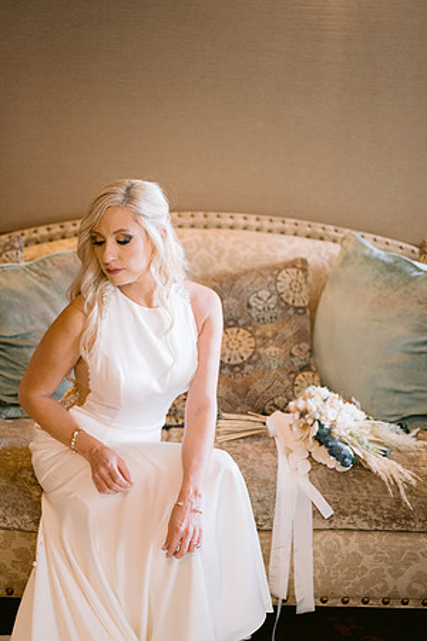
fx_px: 890
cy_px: 320
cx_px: 214
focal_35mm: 50
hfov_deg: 27.0
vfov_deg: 39.6
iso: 640
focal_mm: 50
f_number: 1.8
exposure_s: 1/100
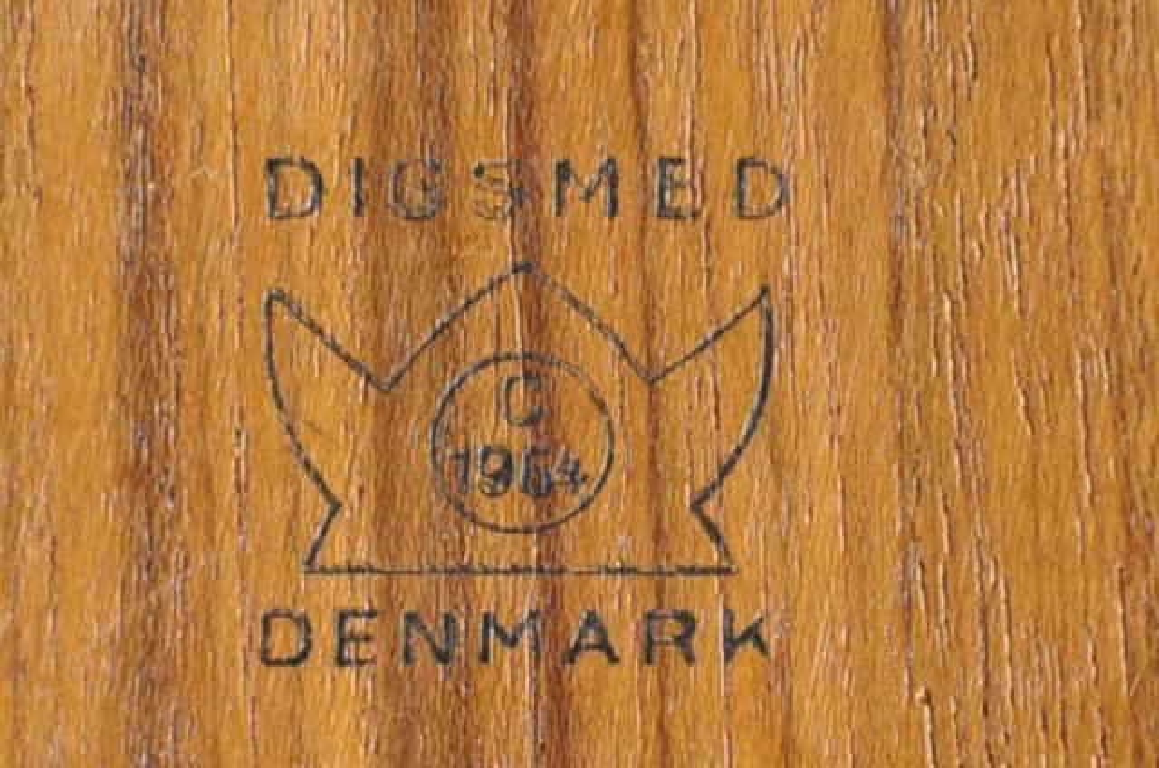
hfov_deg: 13.1
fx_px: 5060
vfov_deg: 8.7
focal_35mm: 158
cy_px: 384
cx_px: 580
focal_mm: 105
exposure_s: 1/40
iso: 1600
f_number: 5.6
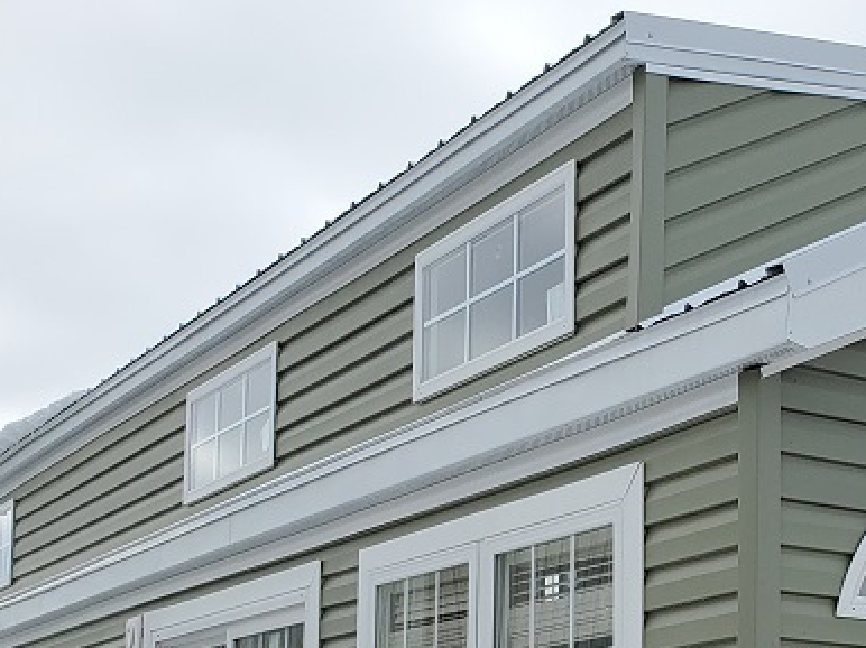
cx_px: 738
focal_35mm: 69
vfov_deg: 20.3
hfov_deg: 27.4
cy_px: 711
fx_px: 1725
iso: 50
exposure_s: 1/2105
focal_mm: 4.3
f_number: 2.4
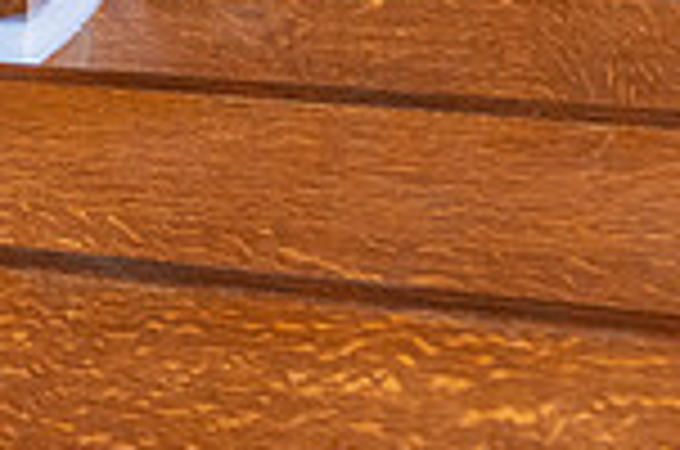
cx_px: -1198
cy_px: 65
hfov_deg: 10.5
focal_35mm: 154
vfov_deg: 8.8
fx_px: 2903
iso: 1000
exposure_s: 1/160
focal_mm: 24
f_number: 4.5
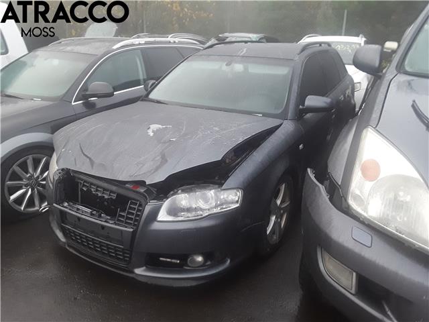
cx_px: 214
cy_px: 161
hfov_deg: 63.4
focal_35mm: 28
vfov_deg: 49.7
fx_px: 347
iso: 100
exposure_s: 1/50
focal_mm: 2.91
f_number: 1.9
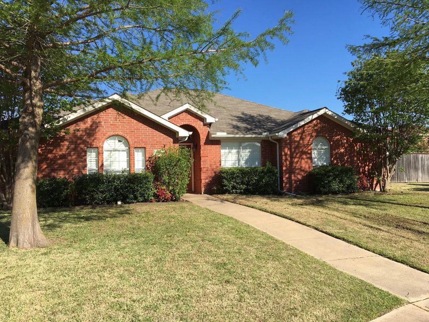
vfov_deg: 48.2
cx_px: 214
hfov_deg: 61.7
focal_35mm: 29
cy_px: 161
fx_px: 359
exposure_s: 1/1304
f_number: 2.2
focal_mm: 4.15
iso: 25
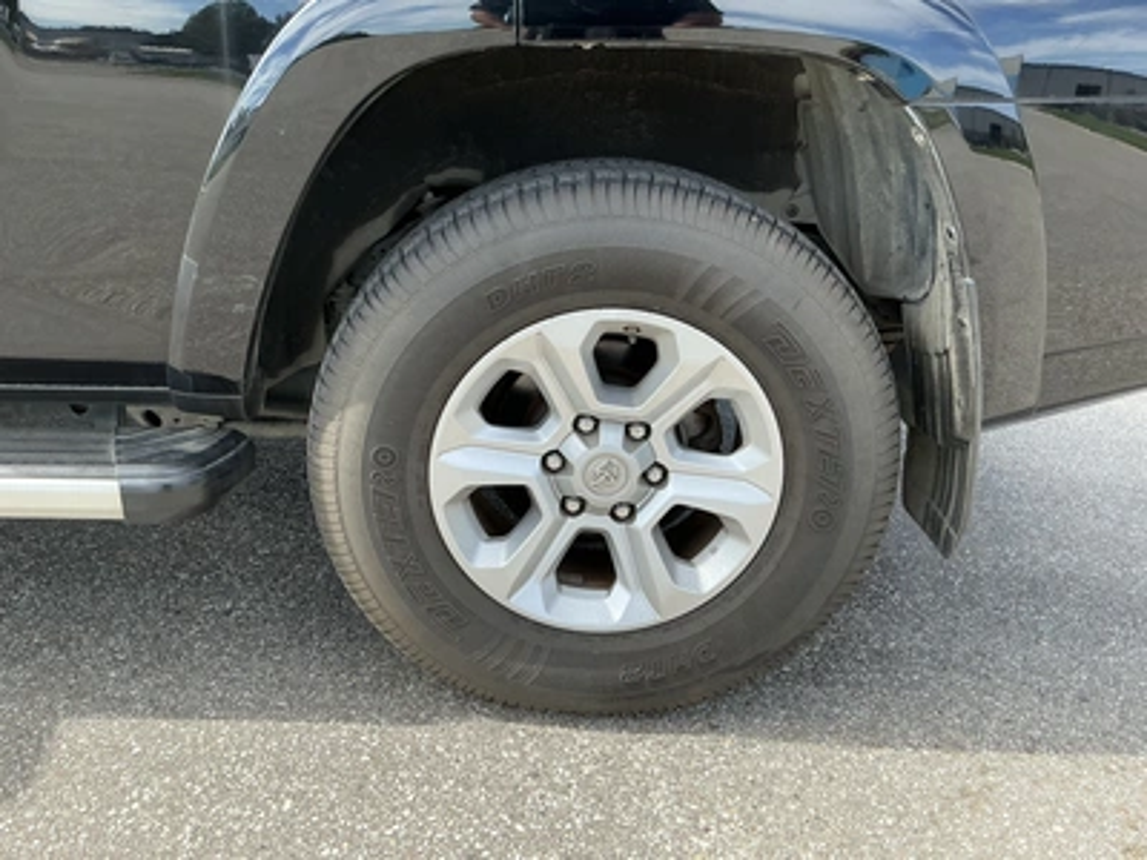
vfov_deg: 49.7
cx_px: 574
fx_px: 928
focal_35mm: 28
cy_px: 430
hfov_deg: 63.4
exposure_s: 1/442
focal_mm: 3
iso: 25
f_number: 1.8
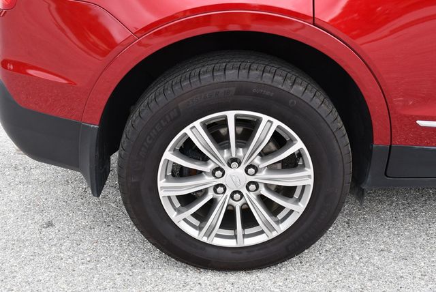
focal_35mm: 48
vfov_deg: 28.1
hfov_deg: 41.1
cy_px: 146
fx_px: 582
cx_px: 218
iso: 200
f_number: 5.6
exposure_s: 1/250
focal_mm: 24
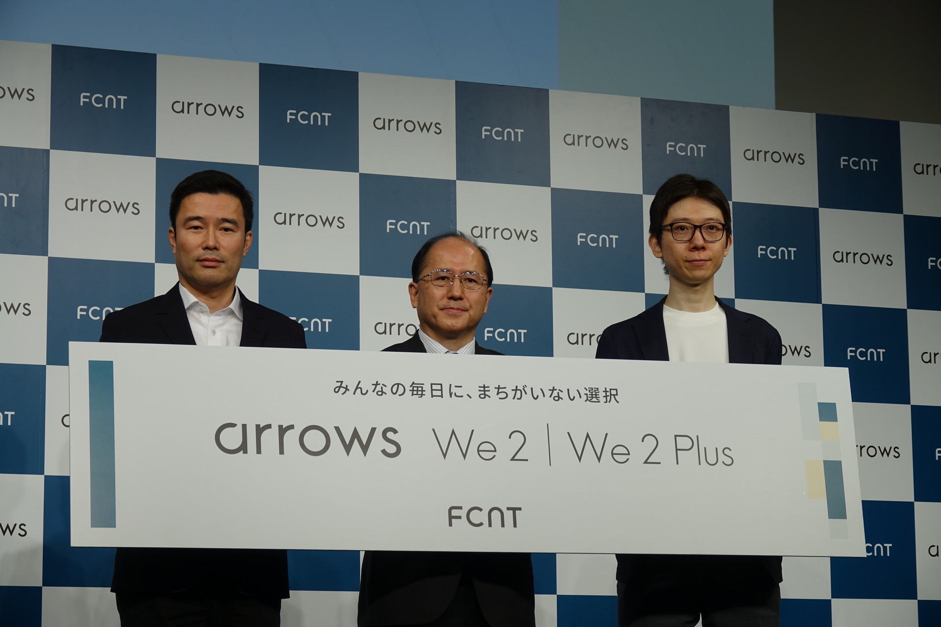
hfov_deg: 20.4
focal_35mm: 100
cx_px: 470
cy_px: 314
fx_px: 2614
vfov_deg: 13.7
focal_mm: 36.72
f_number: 4
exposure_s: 1/125
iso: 100
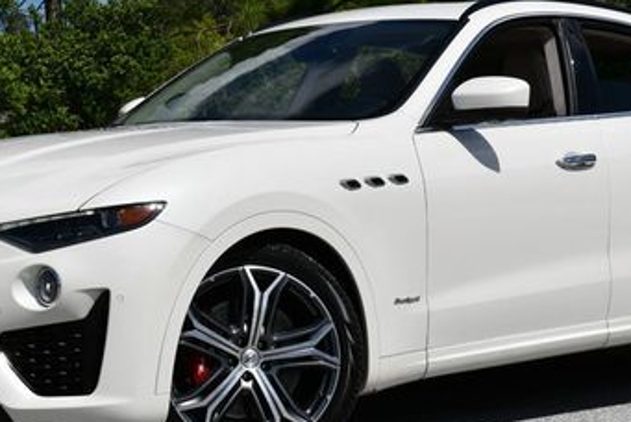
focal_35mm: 105
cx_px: 318
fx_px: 1842
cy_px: 144
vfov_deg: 13.1
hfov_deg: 19.4
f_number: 10
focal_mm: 28
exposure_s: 1/400
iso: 100
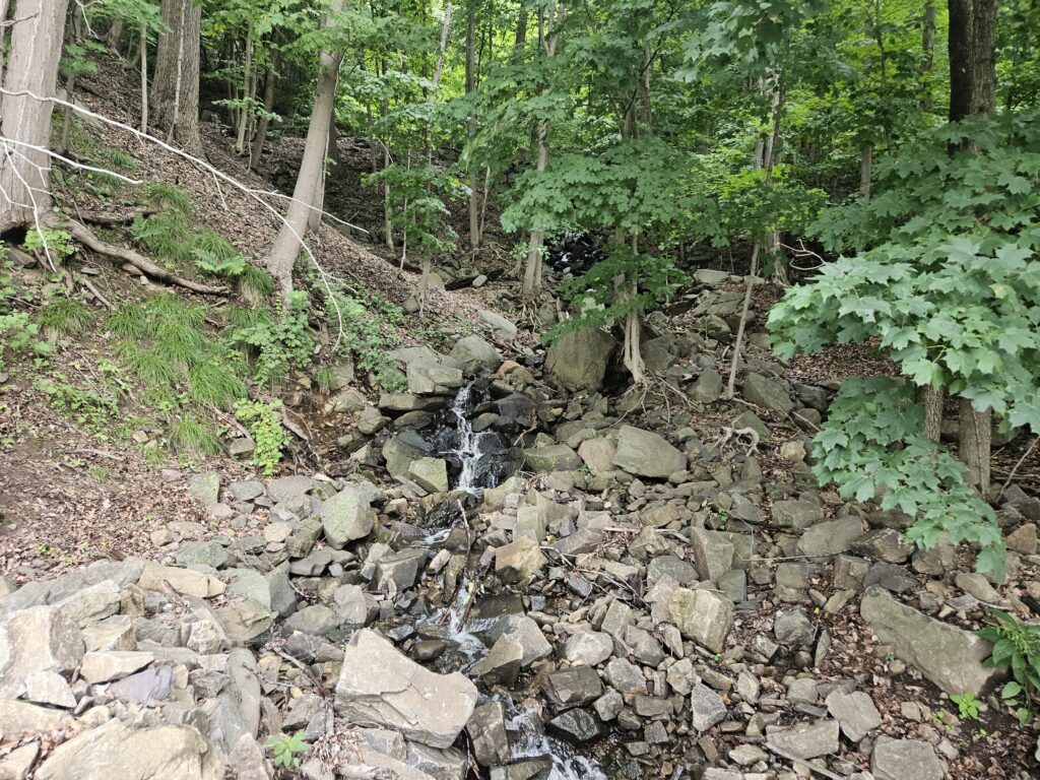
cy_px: 390
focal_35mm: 23
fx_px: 691
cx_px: 520
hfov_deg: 73.9
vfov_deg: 58.9
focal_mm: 5.4
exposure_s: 1/120
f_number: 1.8
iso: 250
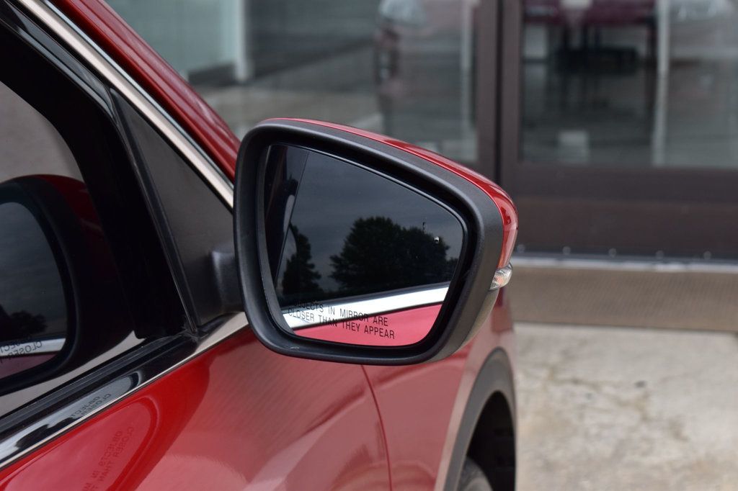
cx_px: 369
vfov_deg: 16.5
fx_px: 1691
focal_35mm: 82
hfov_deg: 24.6
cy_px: 246
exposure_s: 1/60
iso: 400
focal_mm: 55
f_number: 8
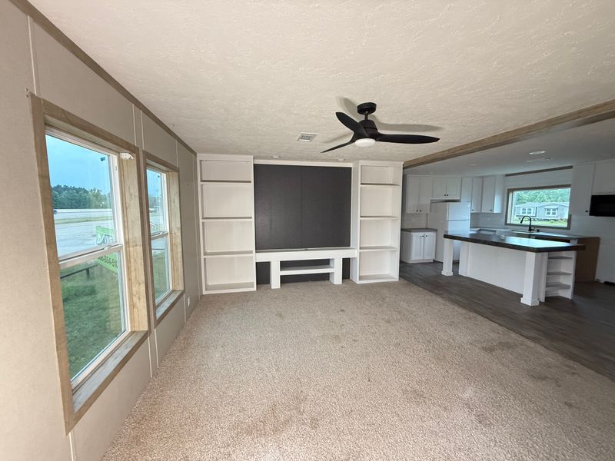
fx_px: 249
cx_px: 308
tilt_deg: -5.2
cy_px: 230
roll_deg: -0.4
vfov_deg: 85.7
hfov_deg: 102.1
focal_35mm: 14
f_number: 2.2
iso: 640
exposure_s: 1/60
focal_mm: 2.22
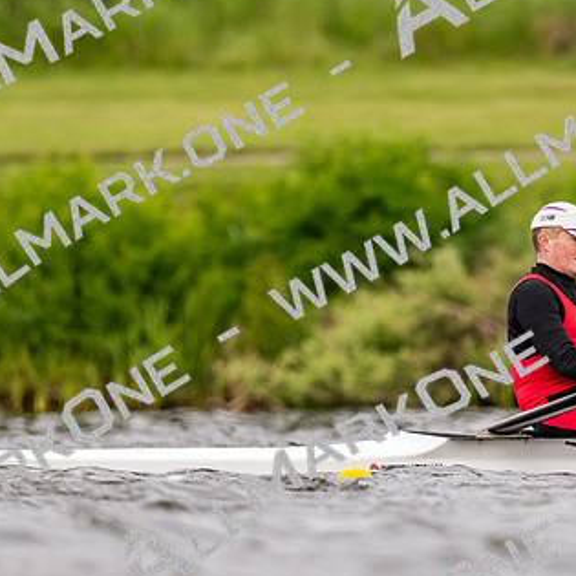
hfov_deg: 1.2
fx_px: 26525
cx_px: 494
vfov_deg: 1.2
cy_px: 325
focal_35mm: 1409
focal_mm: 600
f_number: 4
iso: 720
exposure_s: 1/2500
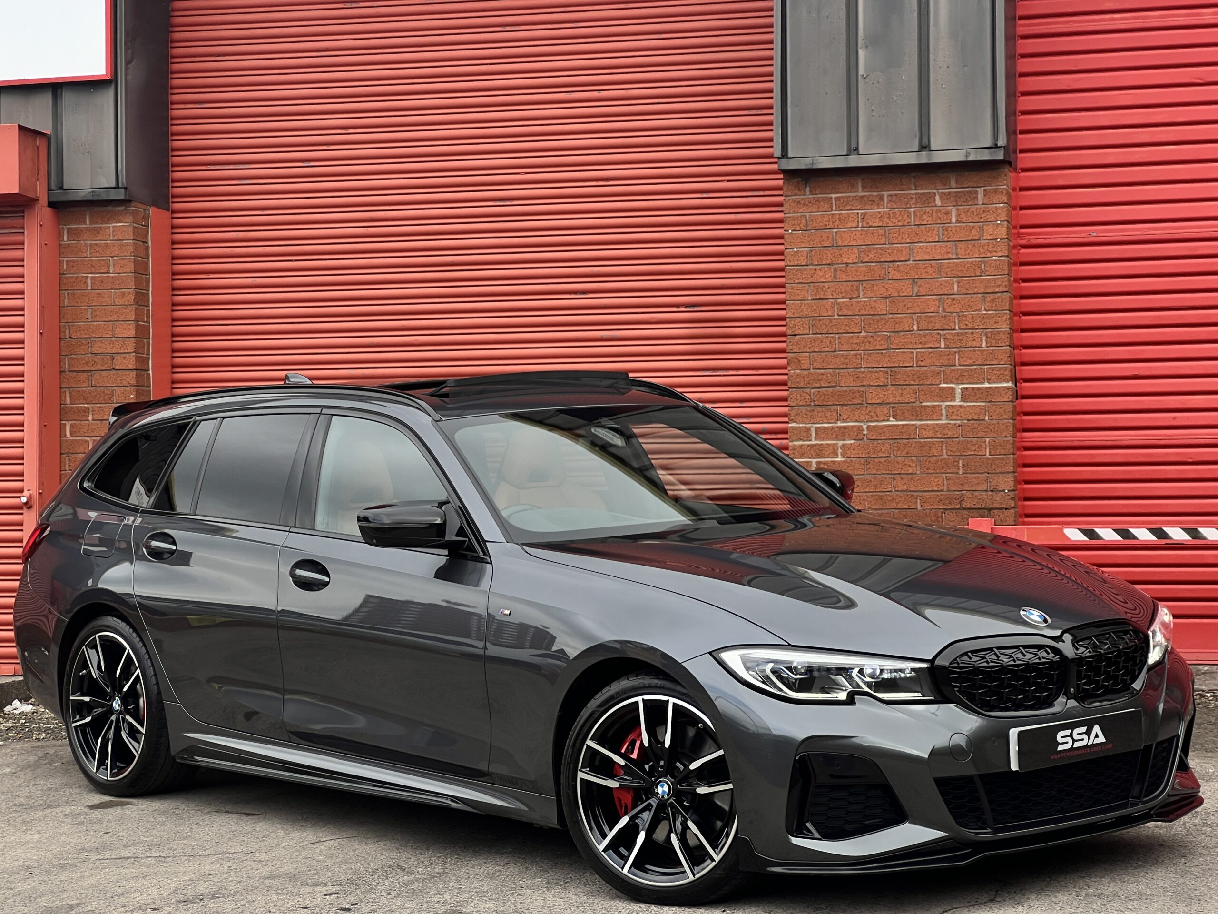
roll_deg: +0.3
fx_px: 2709
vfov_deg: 19.1
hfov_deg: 25.3
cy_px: 457
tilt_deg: +3.0
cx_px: 609
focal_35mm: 77
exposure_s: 1/259
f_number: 2.8
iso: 32
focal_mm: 9
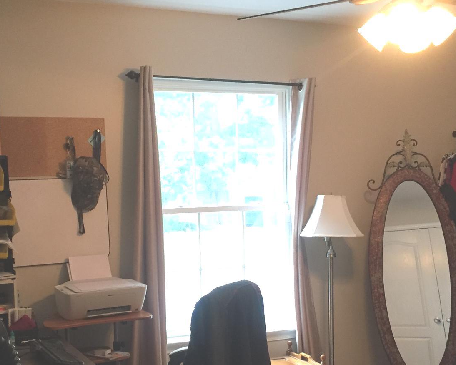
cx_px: 218
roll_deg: +1.1
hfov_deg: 35.4
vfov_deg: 28.3
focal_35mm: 53
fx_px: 715
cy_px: 259
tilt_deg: -4.0
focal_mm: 4.15
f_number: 2.2
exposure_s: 1/30
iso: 160
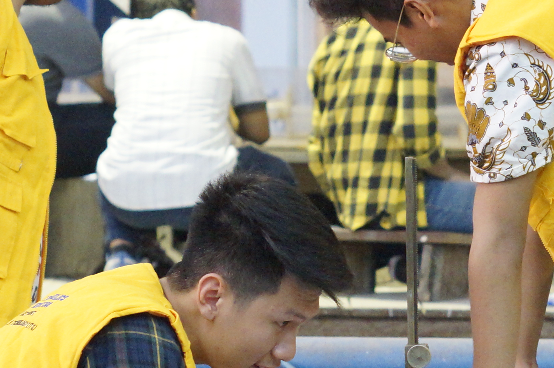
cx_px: 394
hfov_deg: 10.1
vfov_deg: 6.7
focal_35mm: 204
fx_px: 3136
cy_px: 376
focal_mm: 50
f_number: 3.5
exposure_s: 1/100
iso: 3200
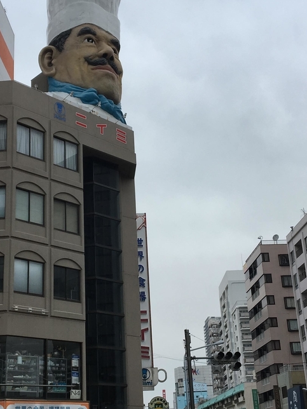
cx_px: 132
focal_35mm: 54
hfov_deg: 27.0
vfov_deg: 35.5
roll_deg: +2.4
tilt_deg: +19.4
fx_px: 639
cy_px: 225
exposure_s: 1/905
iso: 25
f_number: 2.2
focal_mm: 4.15
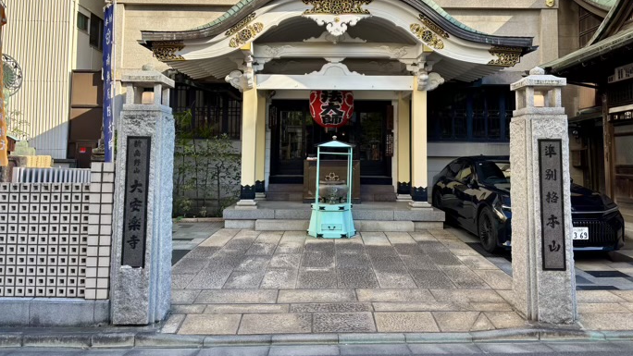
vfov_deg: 39.8
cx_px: 316
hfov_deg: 66.1
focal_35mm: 29
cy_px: 126
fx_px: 487
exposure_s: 1/707
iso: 50
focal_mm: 5.96
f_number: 1.6
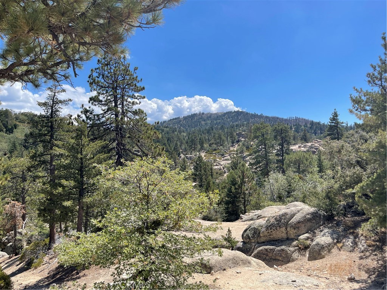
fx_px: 279
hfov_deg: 69.4
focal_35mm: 25
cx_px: 194
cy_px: 145
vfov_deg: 54.9
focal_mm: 5.1
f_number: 1.6
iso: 32
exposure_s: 1/3559
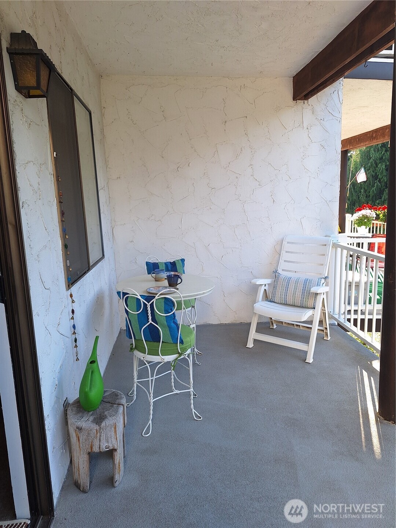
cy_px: 264
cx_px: 198
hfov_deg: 58.9
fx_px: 351
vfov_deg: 73.9
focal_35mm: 23
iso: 40
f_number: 1.8
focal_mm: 5.54
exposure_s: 1/199
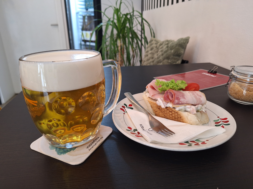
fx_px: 168
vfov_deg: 58.9
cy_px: 94
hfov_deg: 73.9
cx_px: 126
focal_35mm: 23
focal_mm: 5.54
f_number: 1.8
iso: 250
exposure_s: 1/33
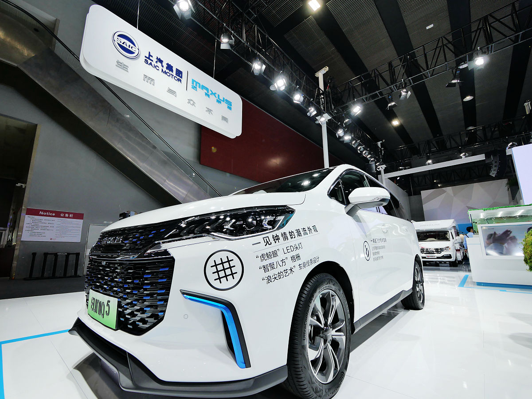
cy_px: 200
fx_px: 215
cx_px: 266
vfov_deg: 85.7
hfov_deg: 102.1
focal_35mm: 14
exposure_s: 1/160
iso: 200
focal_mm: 7
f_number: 4
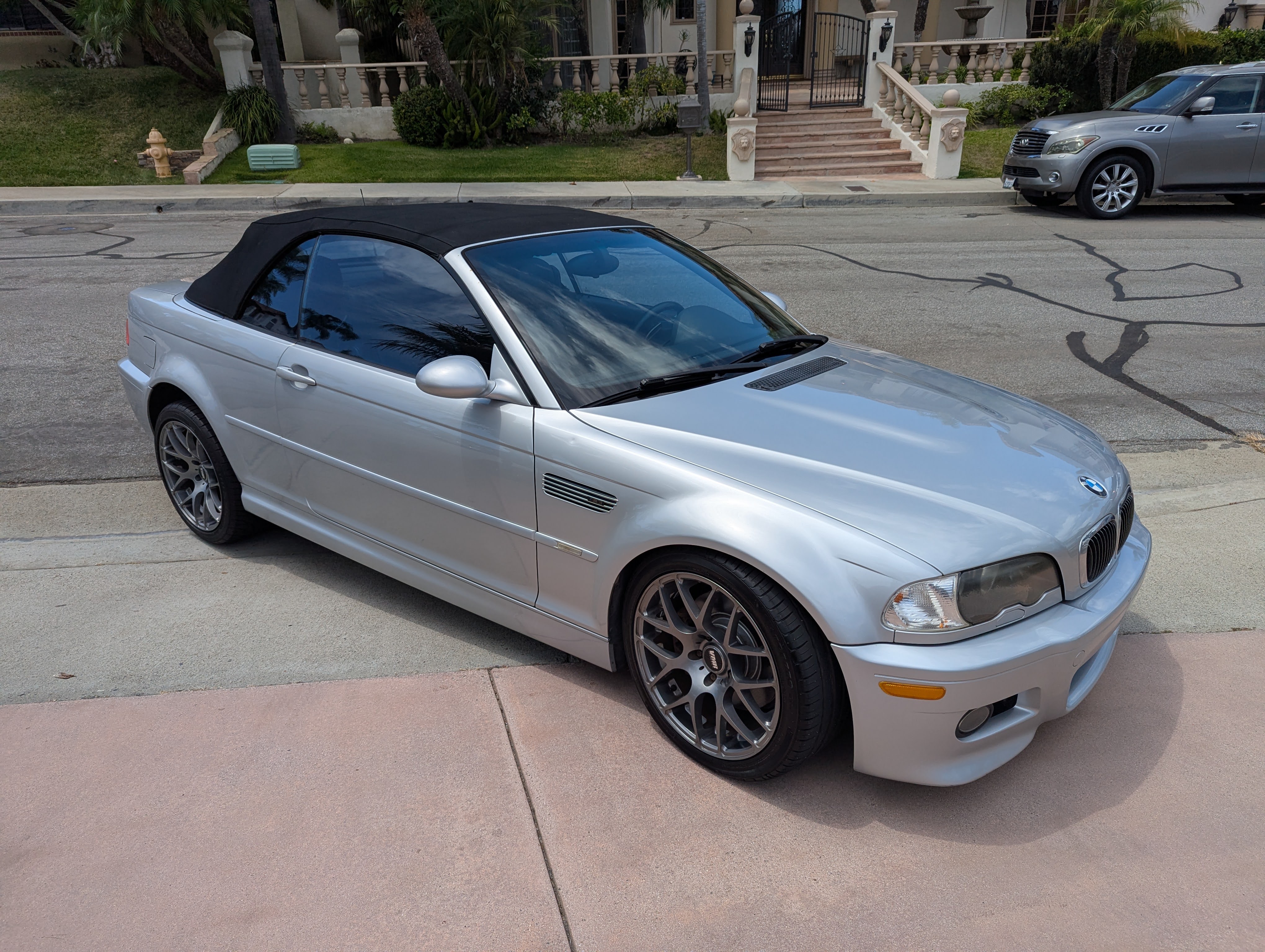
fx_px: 878
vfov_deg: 56.9
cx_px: 632
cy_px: 476
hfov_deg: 71.5
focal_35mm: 24
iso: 49
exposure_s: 1/2695
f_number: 1.85
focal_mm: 6.81
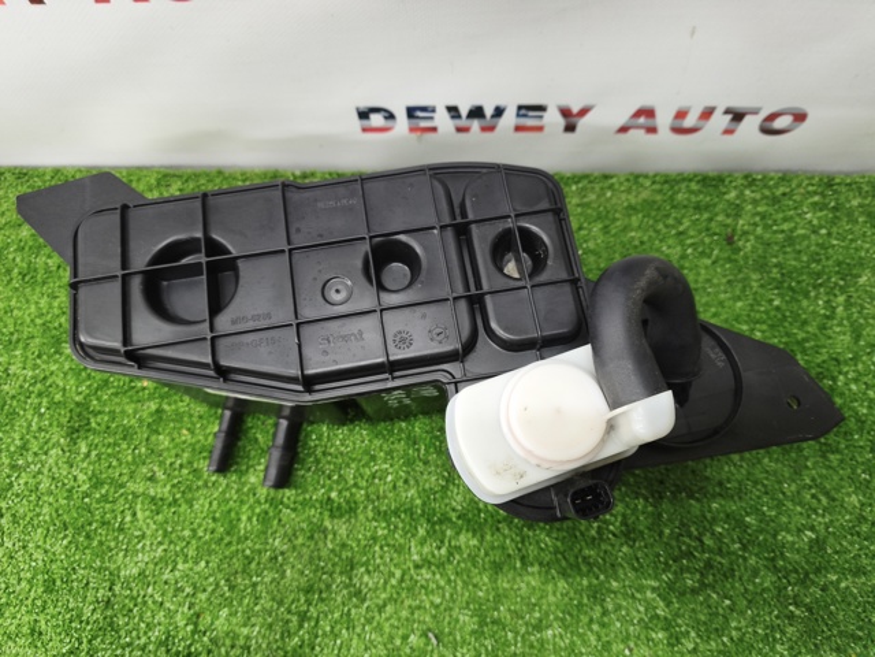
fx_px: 581
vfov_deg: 58.9
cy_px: 328
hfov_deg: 73.9
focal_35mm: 23
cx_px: 438
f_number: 1.7
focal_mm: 5.35
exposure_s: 1/50
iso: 640
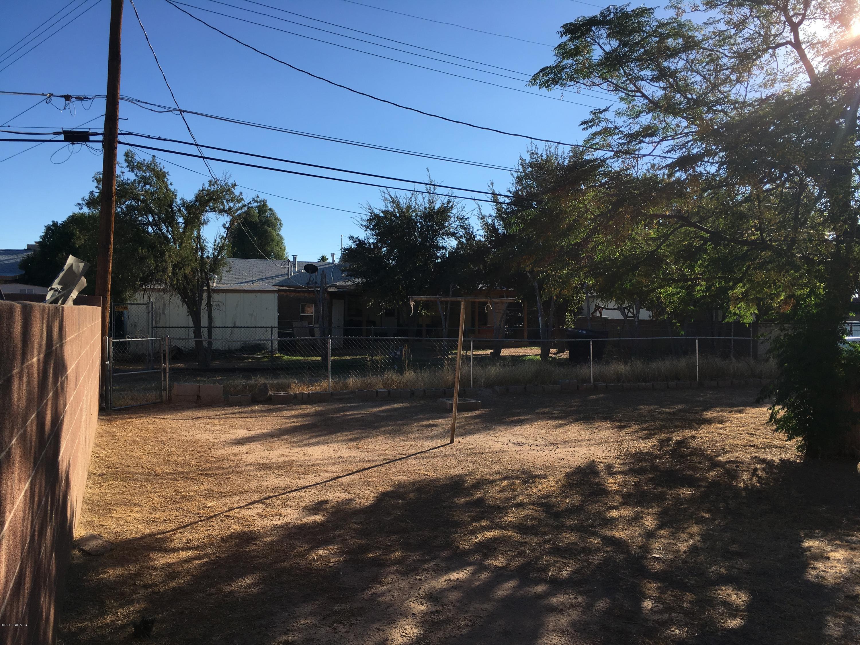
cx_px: 430
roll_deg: -1.0
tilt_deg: +0.2
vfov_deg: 48.2
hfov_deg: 61.7
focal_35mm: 29
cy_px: 322
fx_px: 720
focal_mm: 4.15
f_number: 2.2
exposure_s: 1/1350
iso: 25
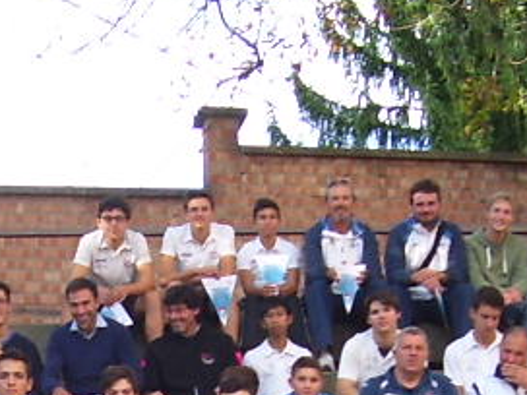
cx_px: 108
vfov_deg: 9.7
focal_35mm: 150
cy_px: 548
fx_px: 2284
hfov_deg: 13.1
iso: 80
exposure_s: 1/180
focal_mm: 5.6
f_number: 2.7
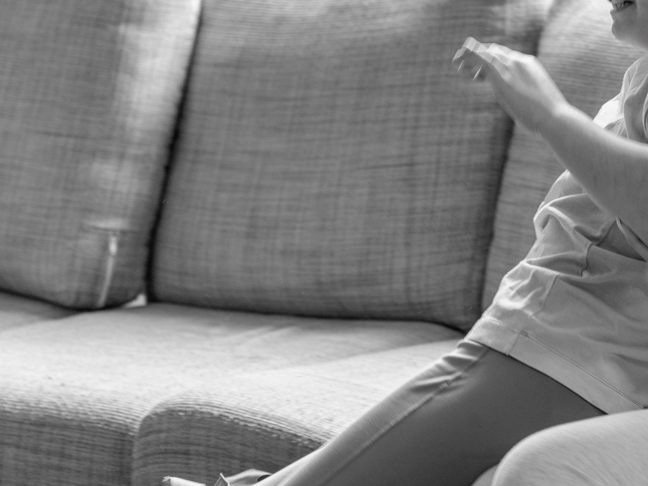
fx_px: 3258
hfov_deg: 11.2
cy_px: 111
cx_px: 755
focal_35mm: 174
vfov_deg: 8.5
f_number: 4
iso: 1250
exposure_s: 1/60
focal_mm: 75
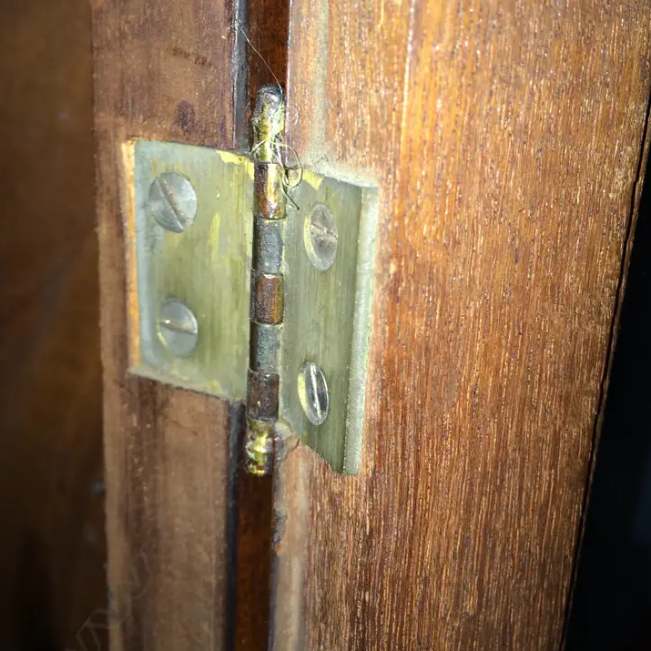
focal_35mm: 38
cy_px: 328
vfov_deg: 43.9
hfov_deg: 43.9
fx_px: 809
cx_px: 326
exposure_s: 1/84
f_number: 2.2
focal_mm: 4.12
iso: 32
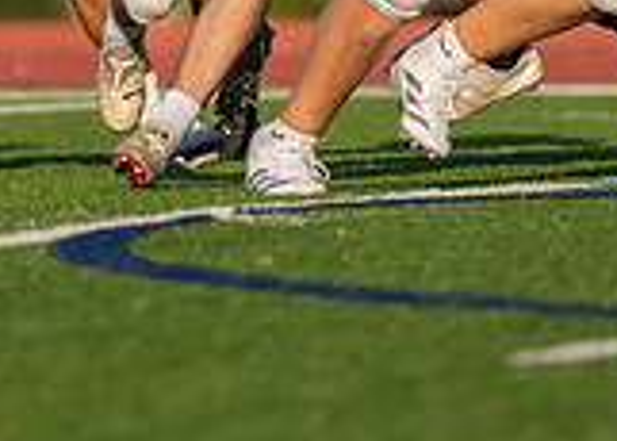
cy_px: -359
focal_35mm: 938
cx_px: 60
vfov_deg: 1.5
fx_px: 16437
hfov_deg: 2.2
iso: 100
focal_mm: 200
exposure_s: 1/3200
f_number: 2.8
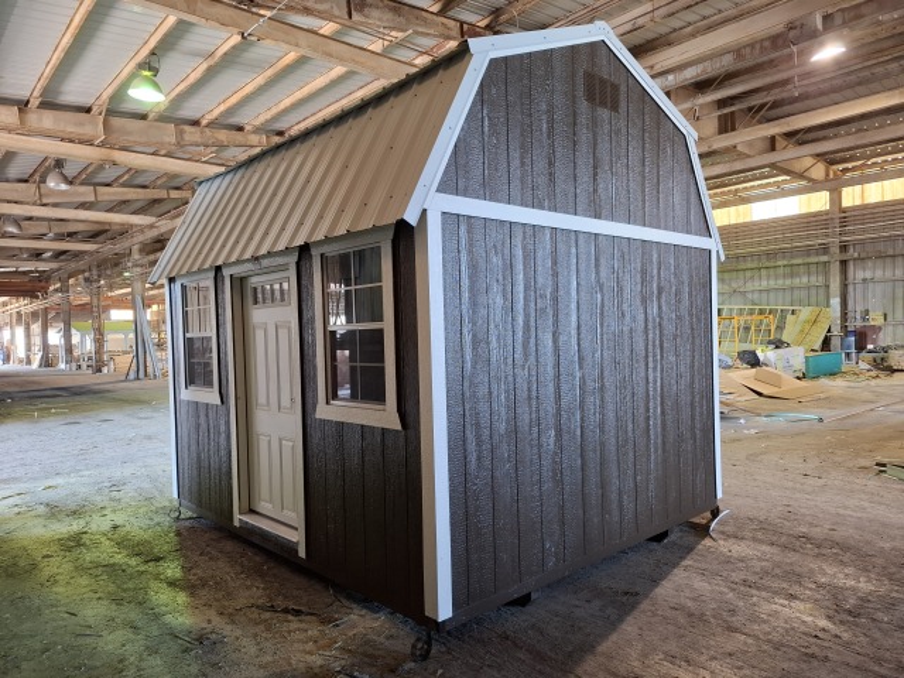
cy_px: 339
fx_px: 601
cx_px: 452
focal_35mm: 23
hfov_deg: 73.9
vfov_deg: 58.9
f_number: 1.8
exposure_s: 1/40
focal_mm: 5.54
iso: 250
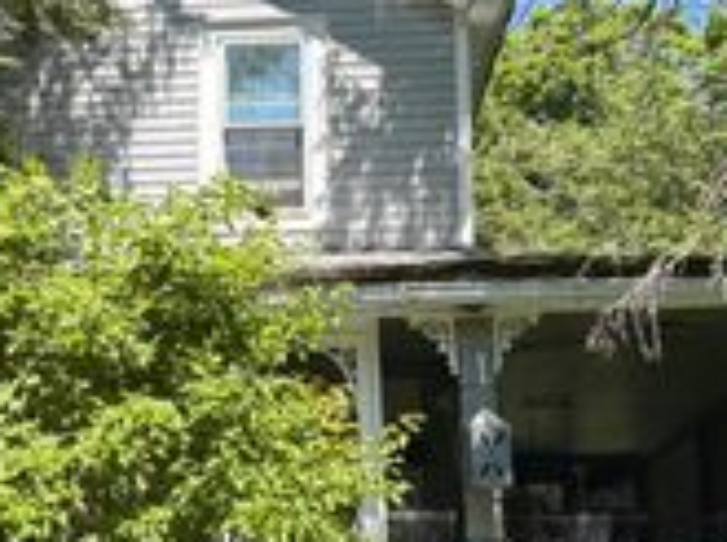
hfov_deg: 24.0
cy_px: 333
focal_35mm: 79
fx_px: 1656
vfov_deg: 18.6
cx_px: 57
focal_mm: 5.96
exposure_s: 1/920
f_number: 1.6
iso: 50
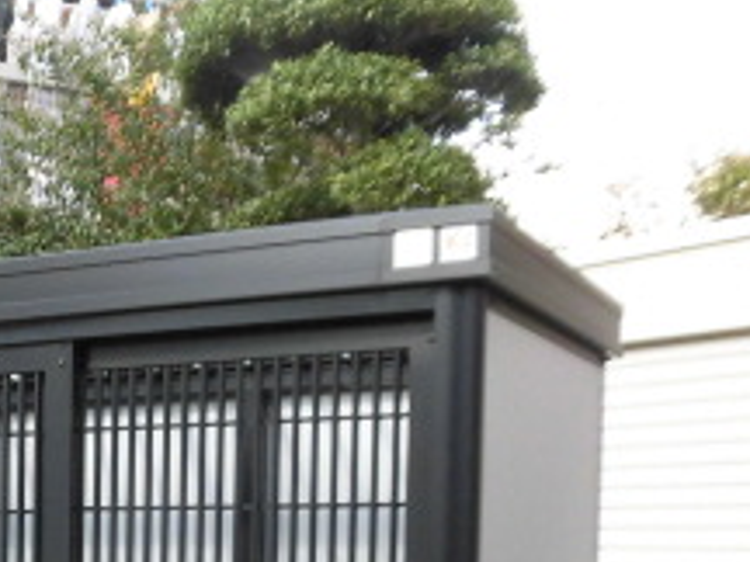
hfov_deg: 24.7
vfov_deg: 19.5
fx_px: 1538
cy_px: 683
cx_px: -153
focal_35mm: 71
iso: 100
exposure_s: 1/250
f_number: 3.1
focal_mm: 4.3
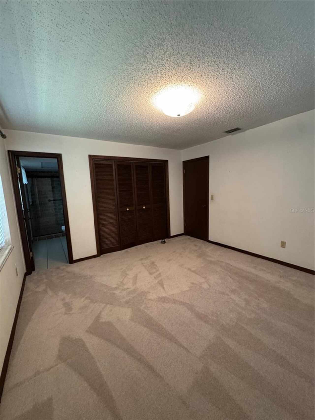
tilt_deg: -7.3
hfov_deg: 85.7
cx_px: 158
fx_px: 170
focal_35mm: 14
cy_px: 210
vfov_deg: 102.1
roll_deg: +2.7
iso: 500
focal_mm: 2.22
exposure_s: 1/60
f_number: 2.2
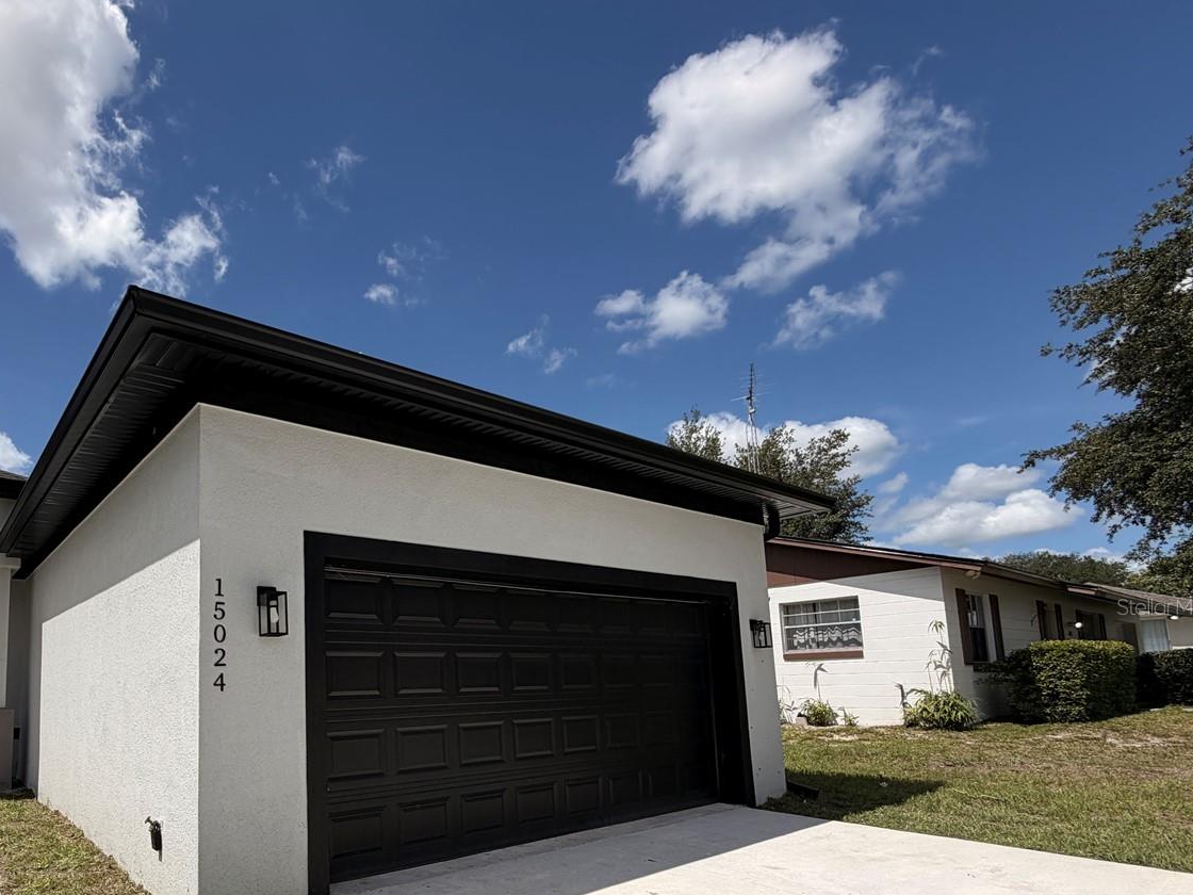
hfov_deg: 78.1
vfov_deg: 64.0
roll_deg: +1.1
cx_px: 365
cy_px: 606
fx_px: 689
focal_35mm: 20
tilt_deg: +6.6
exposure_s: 1/1399
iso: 20
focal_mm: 2.22
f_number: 2.2
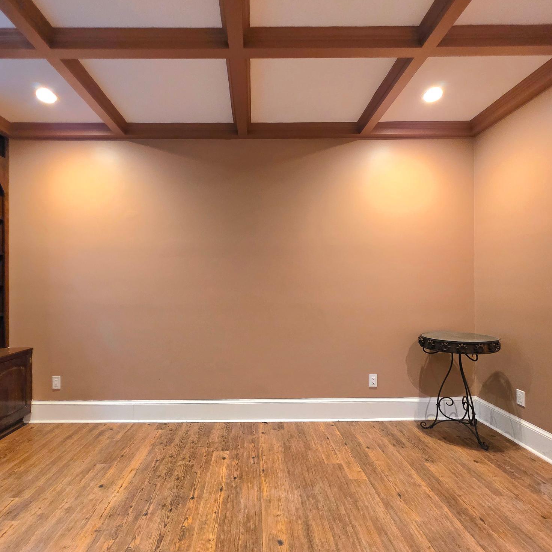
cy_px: 285
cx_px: 258
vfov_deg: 87.4
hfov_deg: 87.3
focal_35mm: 16
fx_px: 289
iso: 640
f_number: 1.9
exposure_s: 1/60.2
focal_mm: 2.2
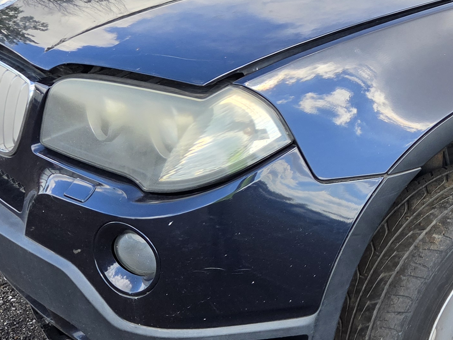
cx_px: 488
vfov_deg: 22.3
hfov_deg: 27.5
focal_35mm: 65
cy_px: 63
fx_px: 851
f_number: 1.8
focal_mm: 5.4
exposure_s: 1/1756
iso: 80
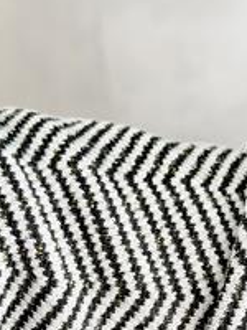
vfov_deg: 19.4
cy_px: 304
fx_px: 942
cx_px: 219
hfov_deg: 14.8
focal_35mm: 99
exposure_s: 1/98
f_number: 1.78
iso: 64
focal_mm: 6.76
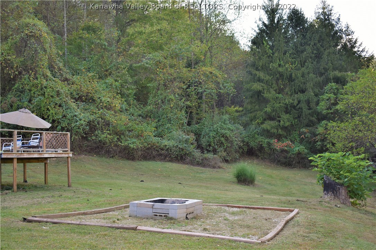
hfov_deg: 53.2
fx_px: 376
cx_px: 188
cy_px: 125
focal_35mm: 36
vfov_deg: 36.8
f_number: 5
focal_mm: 24
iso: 180
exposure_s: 1/200
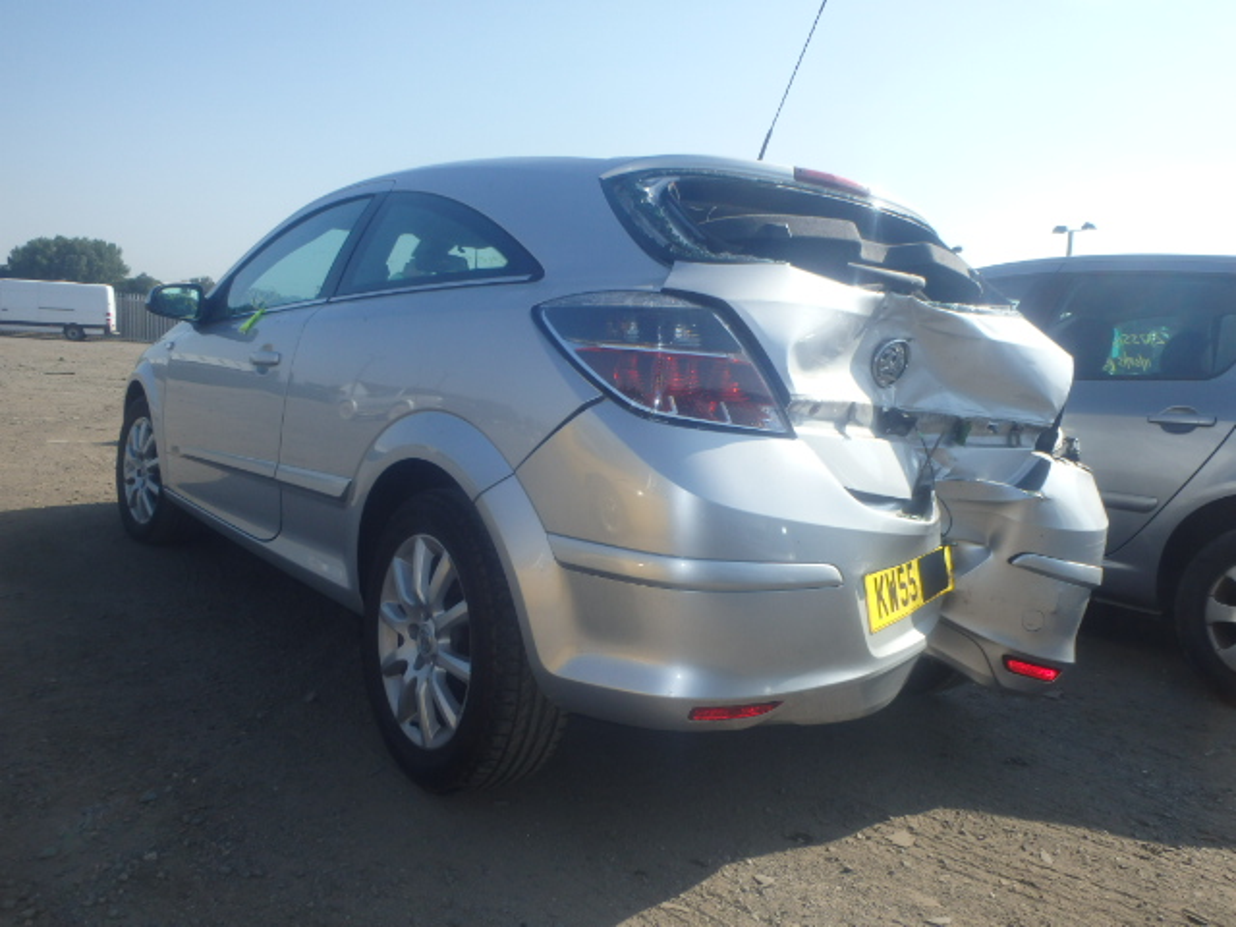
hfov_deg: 63.4
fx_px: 1000
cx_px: 618
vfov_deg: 49.7
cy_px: 464
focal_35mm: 28
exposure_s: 1/800
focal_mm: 5
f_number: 3.9
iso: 125
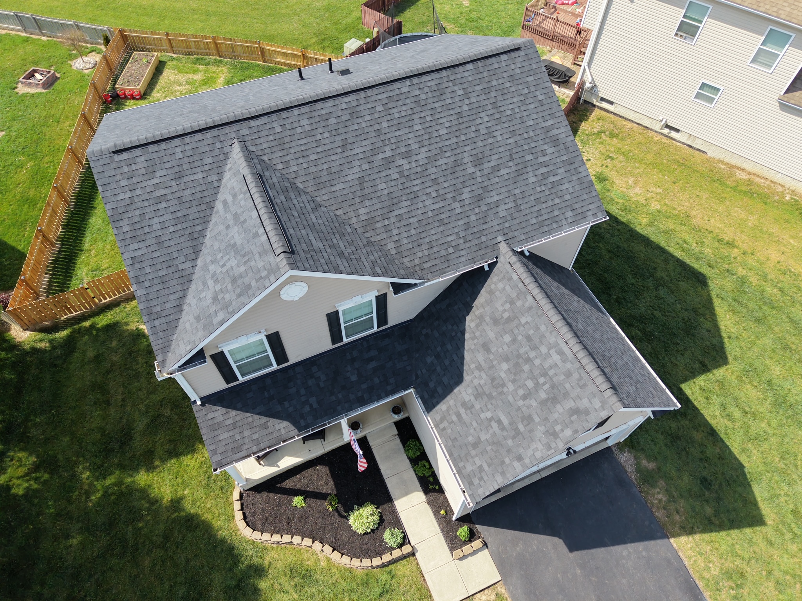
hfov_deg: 71.6
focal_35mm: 24
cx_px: 401
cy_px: 300
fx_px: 556
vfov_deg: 56.8
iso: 100
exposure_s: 1/800
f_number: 1.8
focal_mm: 8.67
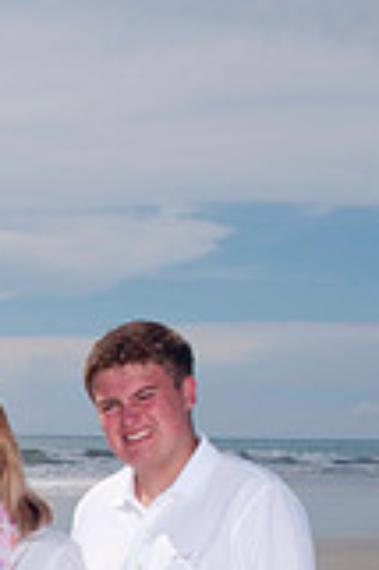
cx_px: -119
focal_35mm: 130
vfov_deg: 15.2
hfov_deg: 10.3
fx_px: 2057
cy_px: 687
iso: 100
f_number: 13
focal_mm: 31
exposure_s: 1/250
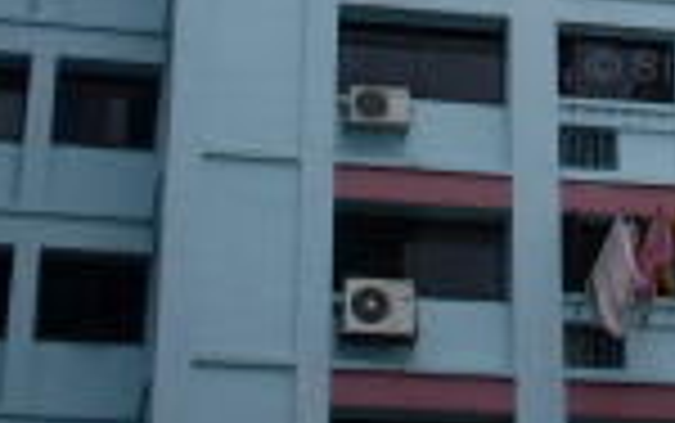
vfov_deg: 8.5
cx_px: 922
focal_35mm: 148
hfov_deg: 13.5
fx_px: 2725
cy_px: -378
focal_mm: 6.3
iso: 80
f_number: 8.4
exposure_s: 1/125
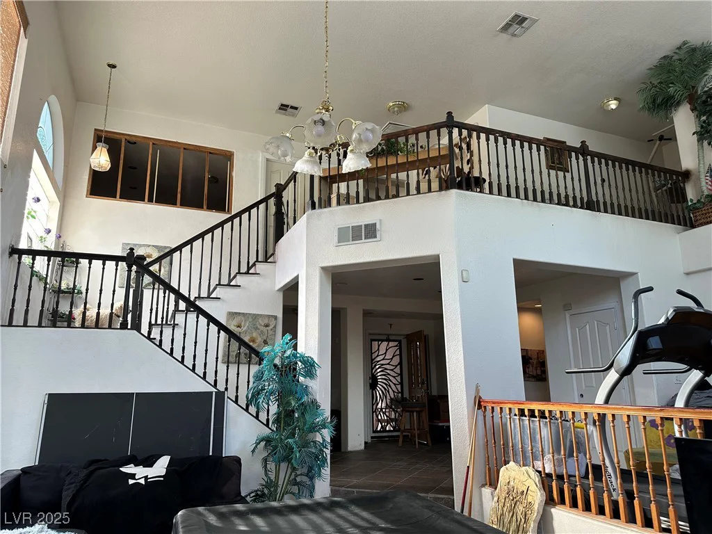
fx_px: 494
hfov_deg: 71.6
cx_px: 356
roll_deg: -0.2
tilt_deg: +13.9
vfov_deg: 56.8
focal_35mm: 24
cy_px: 267
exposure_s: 1/121
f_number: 1.78
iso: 80
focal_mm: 6.86
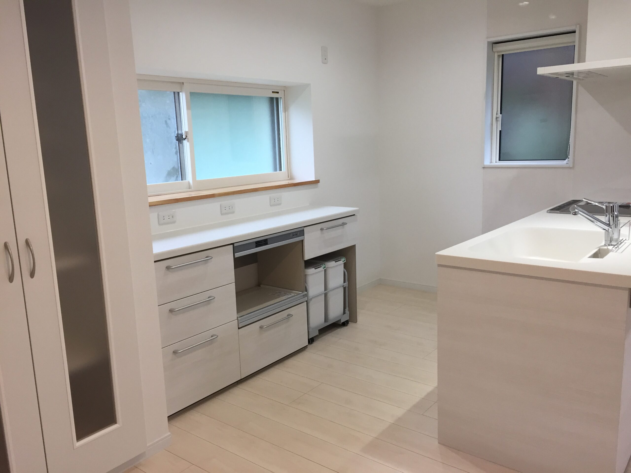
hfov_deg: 61.7
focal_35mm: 29
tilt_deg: -10.0
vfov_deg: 48.2
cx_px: 316
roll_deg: +2.6
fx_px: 529
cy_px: 236
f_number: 2.2
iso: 32
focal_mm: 4.15
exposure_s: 1/30
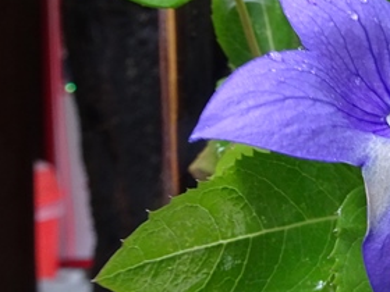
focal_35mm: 60
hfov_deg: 30.0
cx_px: 389
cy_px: 102
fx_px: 676
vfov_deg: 24.3
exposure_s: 1/30
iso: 320
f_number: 3.5
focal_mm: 4.1
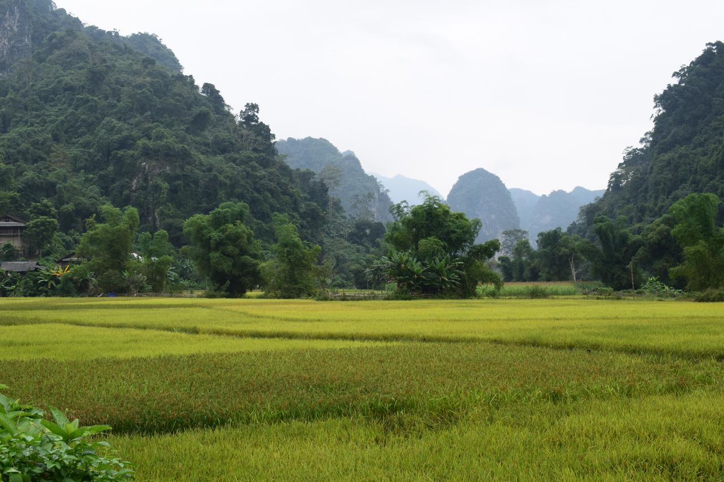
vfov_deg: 29.9
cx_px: 362
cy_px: 241
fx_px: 905
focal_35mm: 45
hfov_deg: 43.6
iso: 400
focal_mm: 30
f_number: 10
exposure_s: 1/250
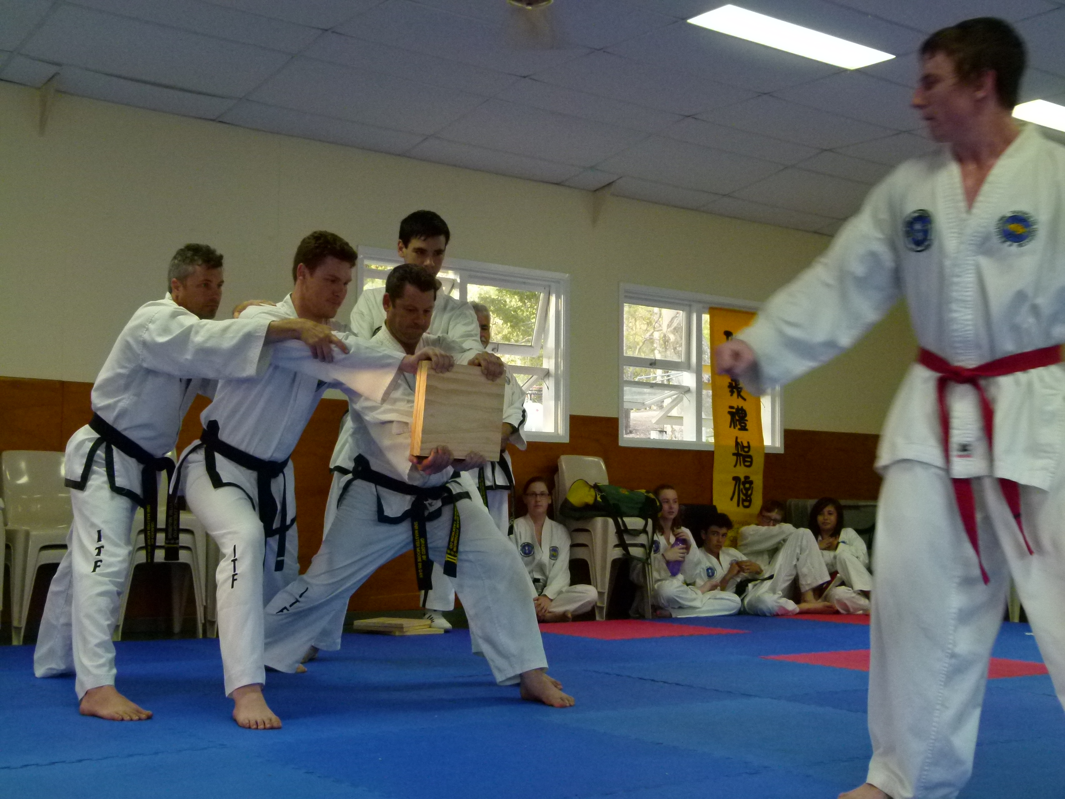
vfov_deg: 31.5
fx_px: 1415
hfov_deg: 41.2
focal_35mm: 46
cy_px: 400
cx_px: 532
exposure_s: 1/50
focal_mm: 8.3
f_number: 3.2
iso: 400
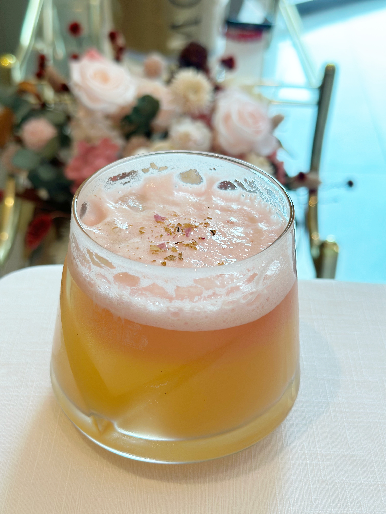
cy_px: 257
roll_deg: -3.6
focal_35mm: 48
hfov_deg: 30.3
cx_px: 193
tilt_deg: -36.5
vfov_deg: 39.7
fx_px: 714
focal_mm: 6.86
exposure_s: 1/60
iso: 80
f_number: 1.78
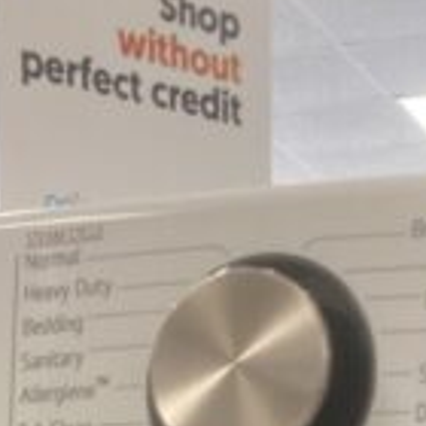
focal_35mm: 131
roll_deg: +0.3
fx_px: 1824
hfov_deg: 13.3
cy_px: 1187
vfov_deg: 10.4
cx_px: 310
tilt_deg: -12.4
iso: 80
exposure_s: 1/66
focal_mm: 4.25
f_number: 1.8
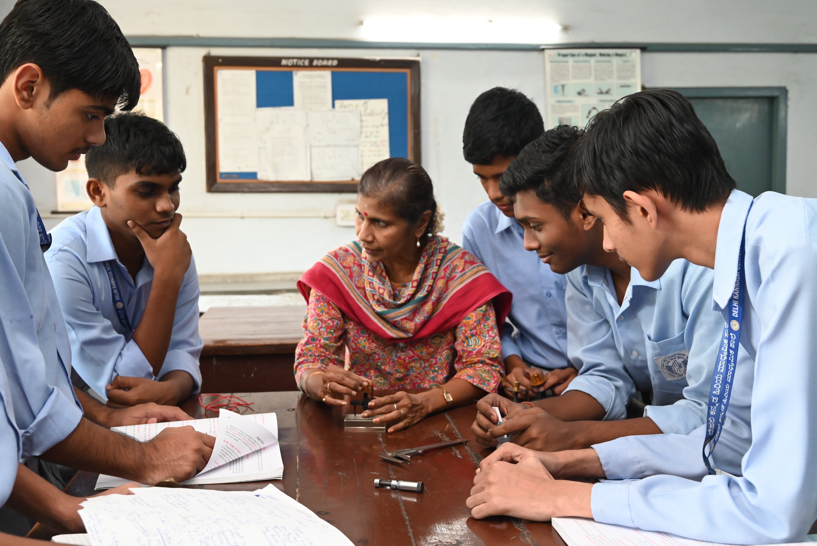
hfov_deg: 50.7
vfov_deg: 35.1
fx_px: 863
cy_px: 273
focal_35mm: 38
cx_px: 408
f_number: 5.6
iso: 4000
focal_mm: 38
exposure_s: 1/160
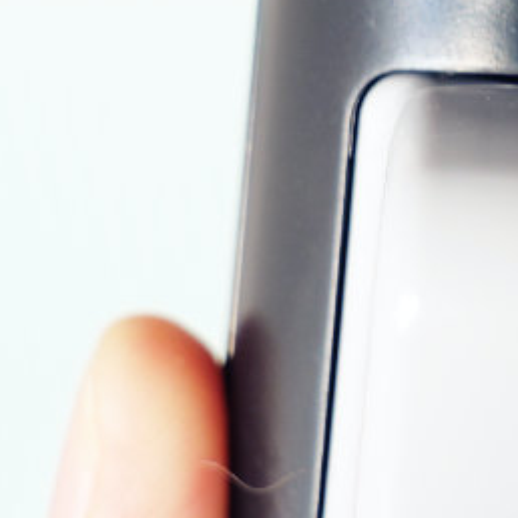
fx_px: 2573
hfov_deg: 11.2
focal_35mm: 152
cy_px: -74
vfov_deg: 11.3
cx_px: 683
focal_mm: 24
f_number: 4.5
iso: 500
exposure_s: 1/80
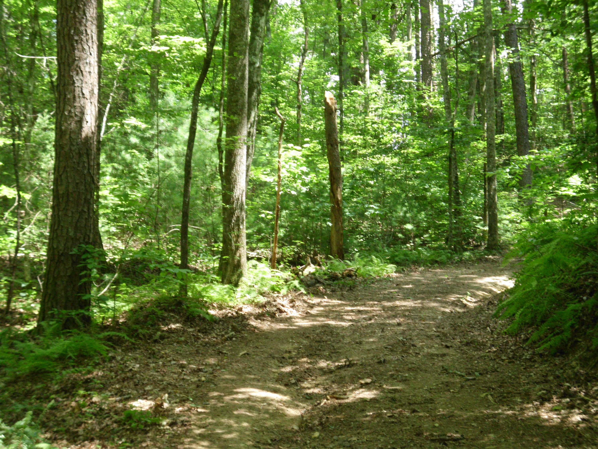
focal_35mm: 63
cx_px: 299
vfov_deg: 23.3
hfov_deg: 30.7
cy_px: 224
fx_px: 1088
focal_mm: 11.31
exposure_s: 1/60
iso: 200
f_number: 4.5
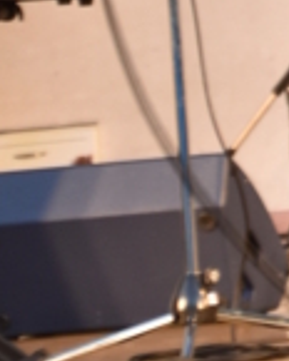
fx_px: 4170
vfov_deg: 4.9
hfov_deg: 3.9
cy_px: -349
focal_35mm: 390
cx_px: 552
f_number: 5
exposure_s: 1/100
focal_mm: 50
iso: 400
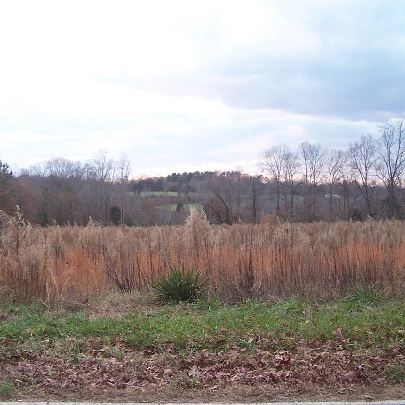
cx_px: 206
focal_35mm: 45
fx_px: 596
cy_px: 202
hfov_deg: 37.6
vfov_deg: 37.6
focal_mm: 6.3
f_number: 2.8
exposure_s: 1/30
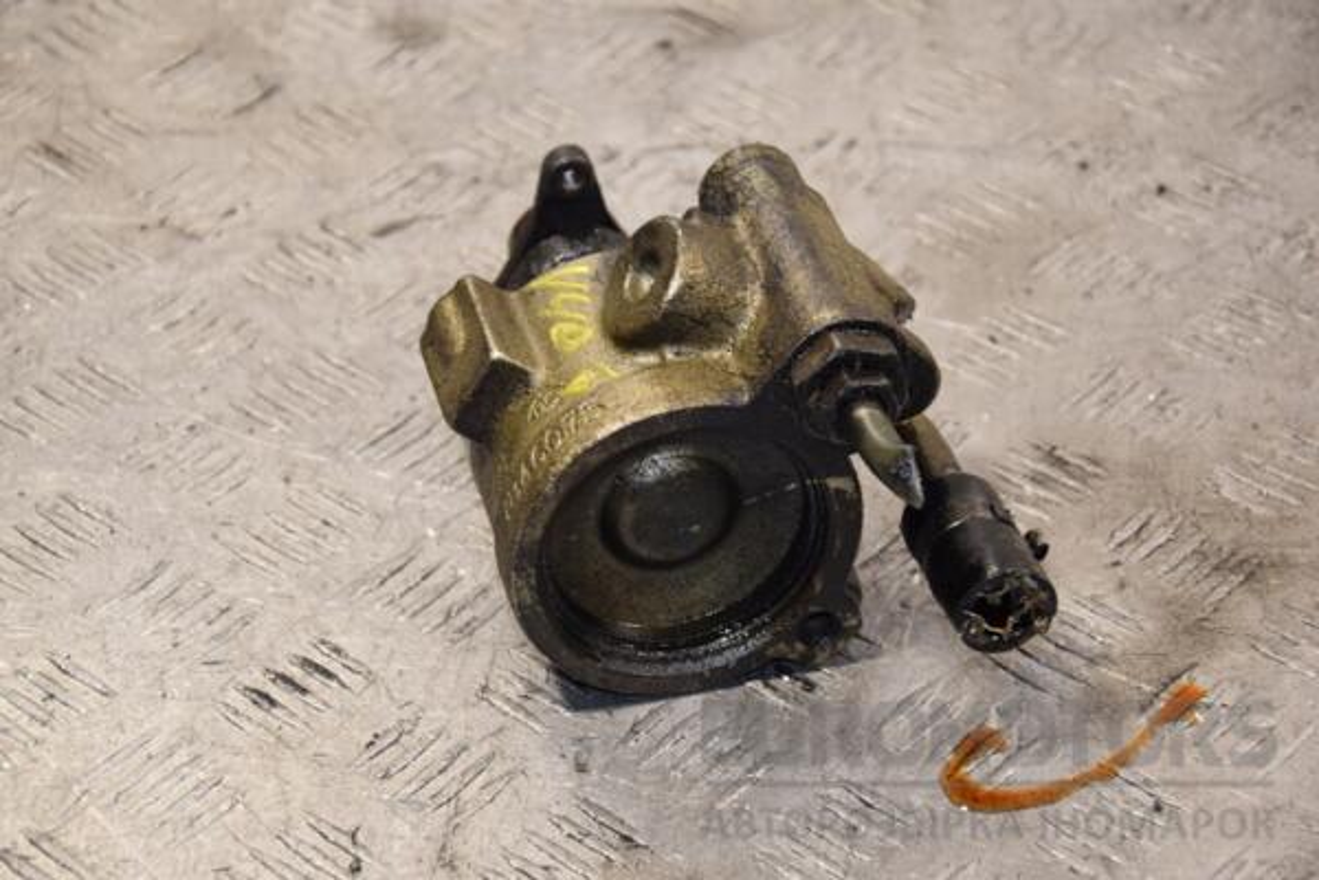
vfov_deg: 13.0
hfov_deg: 19.5
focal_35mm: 105
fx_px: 3847
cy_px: 440
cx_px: 660
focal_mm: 70
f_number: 5.3
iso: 800
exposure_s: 1/125
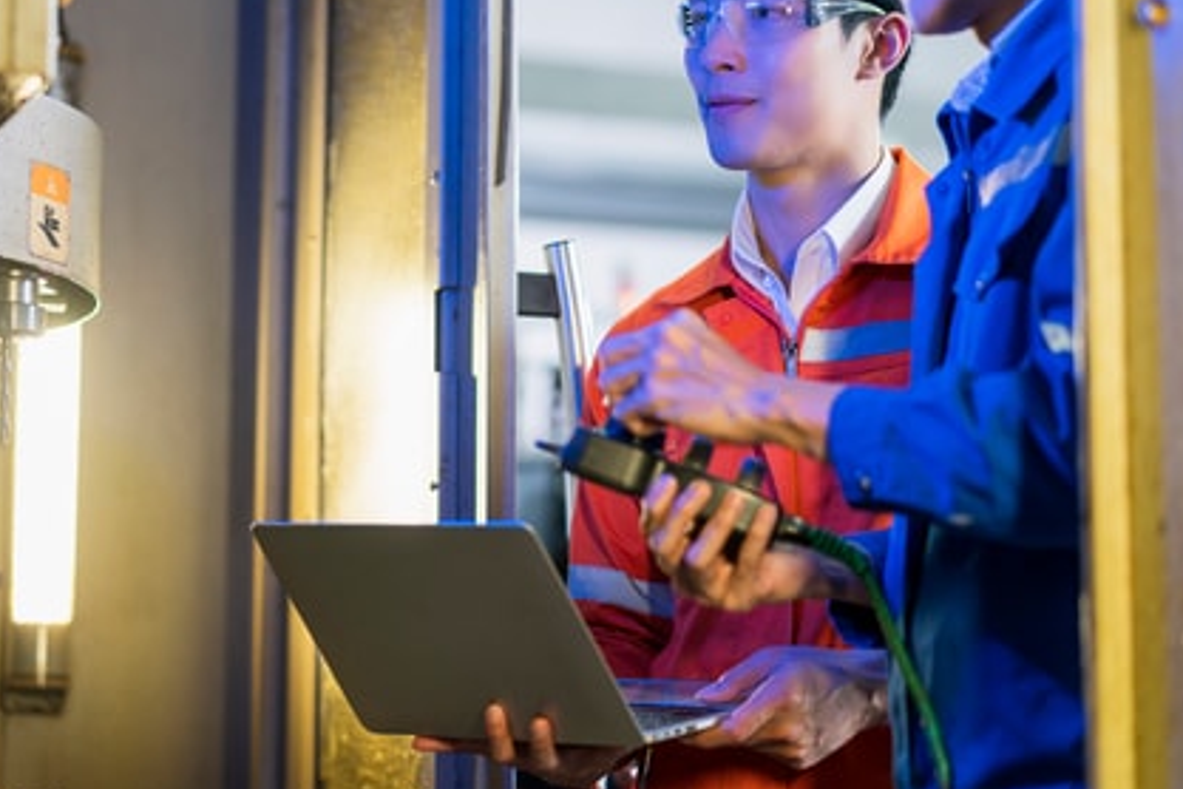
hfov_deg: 18.6
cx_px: 474
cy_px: 292
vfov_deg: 12.4
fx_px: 3614
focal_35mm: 110
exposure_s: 1/160
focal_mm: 85
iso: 400
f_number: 2.2
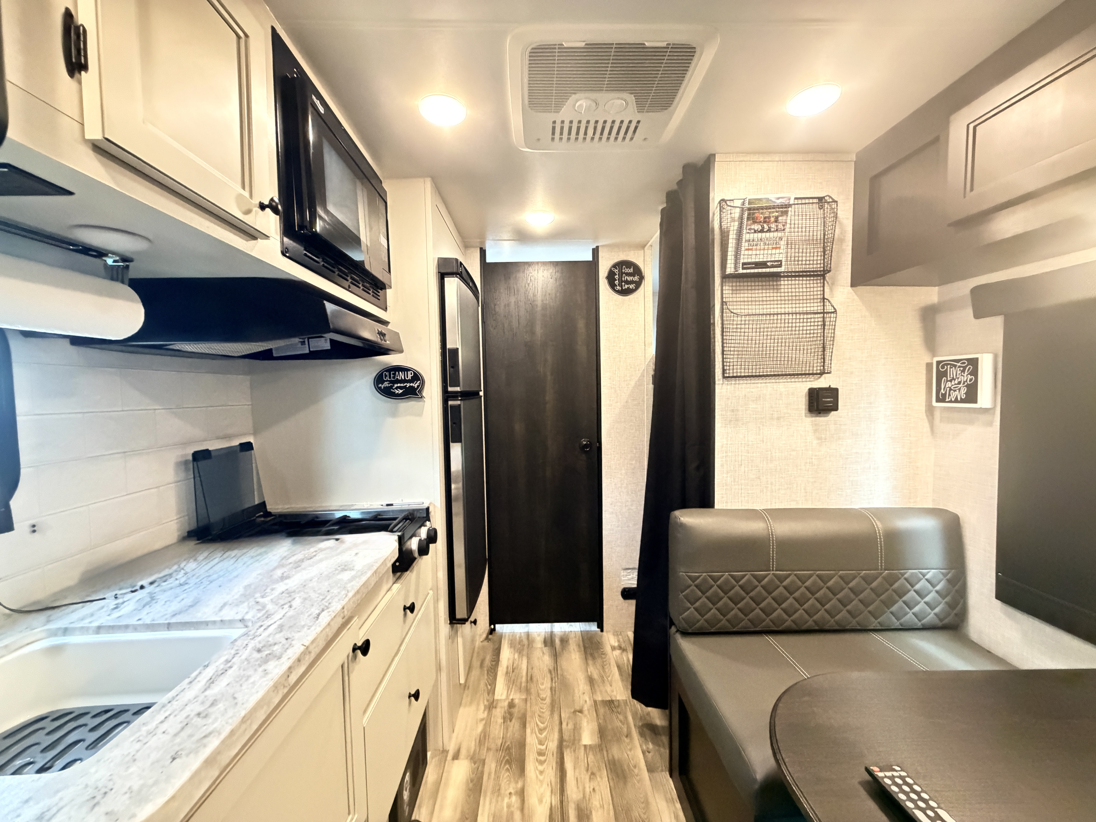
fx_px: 443
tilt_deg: -4.3
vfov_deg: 85.7
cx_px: 548
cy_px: 411
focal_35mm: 14
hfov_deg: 102.1
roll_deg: +0.4
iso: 1250
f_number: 2.2
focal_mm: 2.22
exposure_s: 1/42
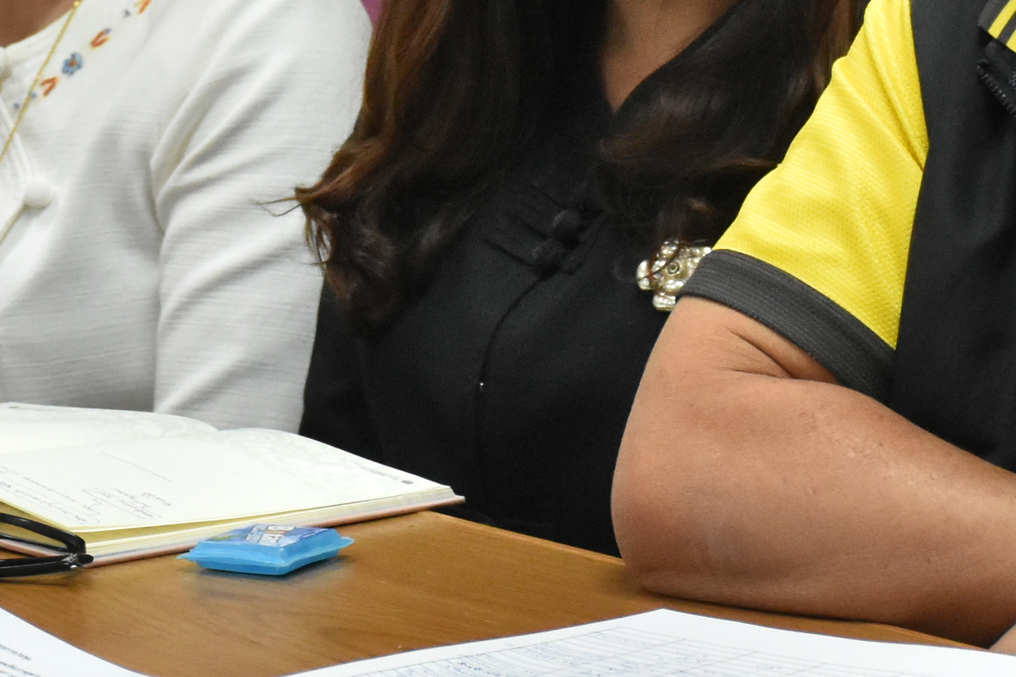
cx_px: 473
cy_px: 16
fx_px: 6236
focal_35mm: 221
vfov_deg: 6.2
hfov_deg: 9.3
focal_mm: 48
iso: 2500
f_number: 6.3
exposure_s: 1/160
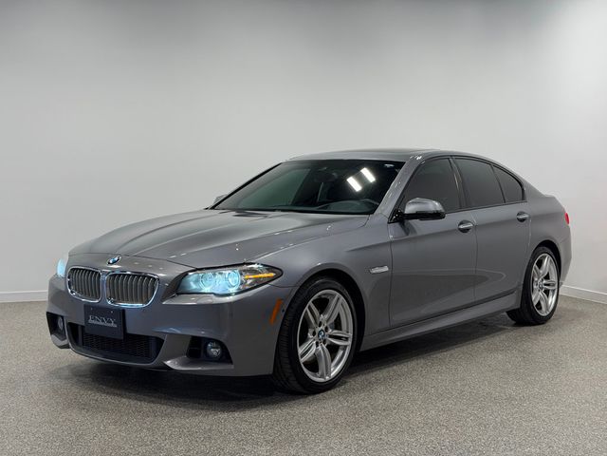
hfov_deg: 39.7
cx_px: 304
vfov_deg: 30.3
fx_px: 842
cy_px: 228
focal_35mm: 48
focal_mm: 6.76
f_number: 1.78
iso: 64
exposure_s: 1/343
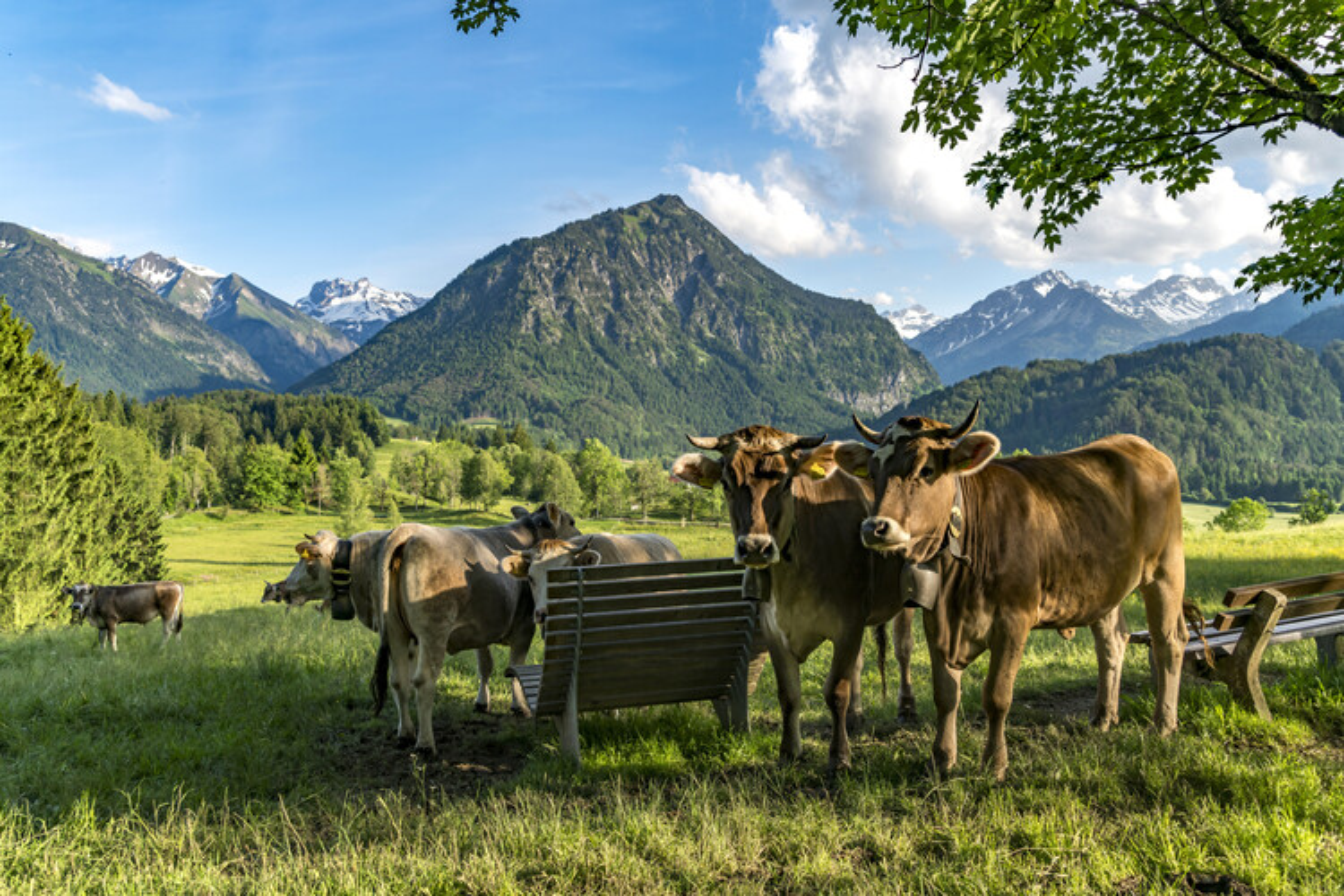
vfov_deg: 46.4
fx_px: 1045
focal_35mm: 28
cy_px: 448
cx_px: 672
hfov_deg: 65.5
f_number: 6.3
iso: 200
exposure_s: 1/400
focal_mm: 28
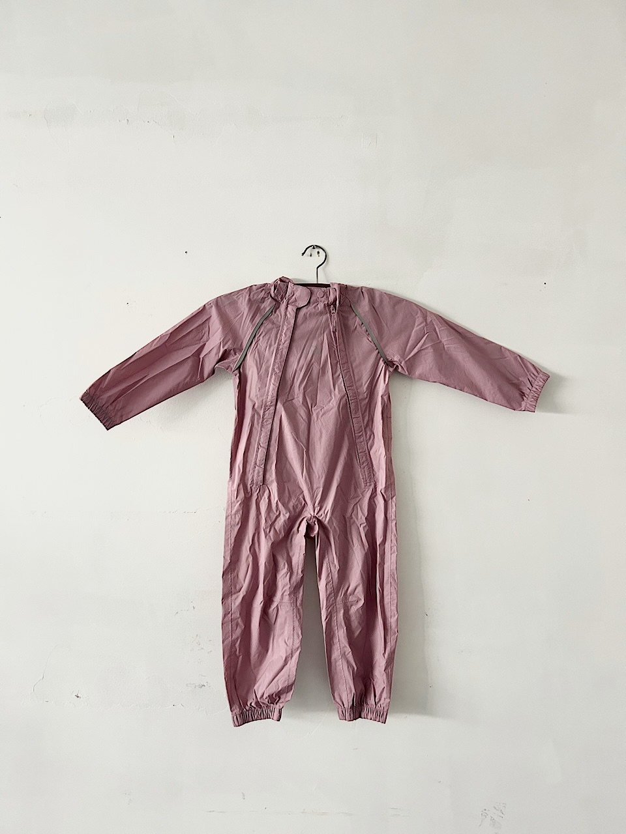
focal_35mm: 26
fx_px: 627
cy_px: 417
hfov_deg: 53.1
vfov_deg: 67.3
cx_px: 313
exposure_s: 1/60
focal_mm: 5.7
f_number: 1.5
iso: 400
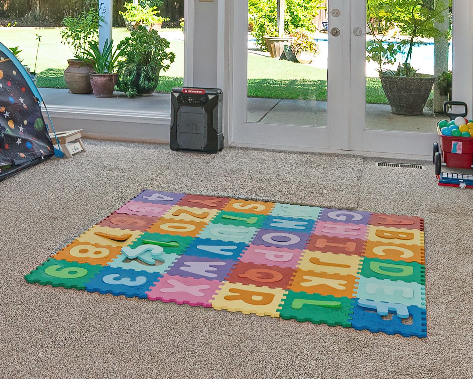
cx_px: 170
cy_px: 27
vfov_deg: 26.1
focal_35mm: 56
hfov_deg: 33.4
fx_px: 784
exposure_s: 1/160
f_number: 7.1
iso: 640
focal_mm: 14
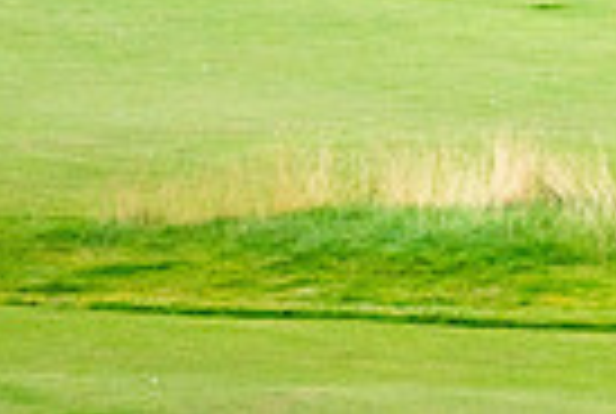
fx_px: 21744
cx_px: 1003
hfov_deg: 1.6
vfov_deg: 1.1
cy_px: -452
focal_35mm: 1268
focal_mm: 300
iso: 1250
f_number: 4
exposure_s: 1/500
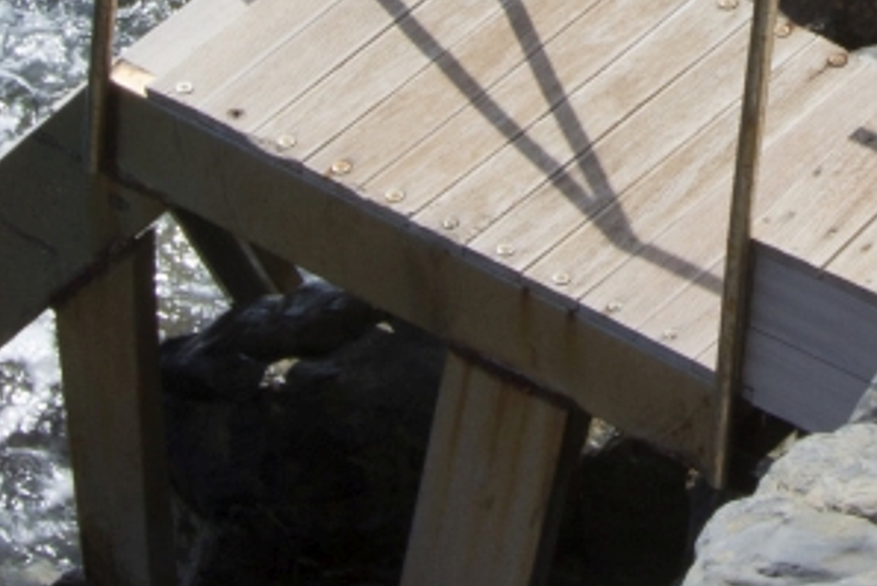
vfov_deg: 5.3
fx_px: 6288
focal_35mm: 258
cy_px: -358
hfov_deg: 7.9
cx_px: 948
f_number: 16
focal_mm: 32
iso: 200
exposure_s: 1/125
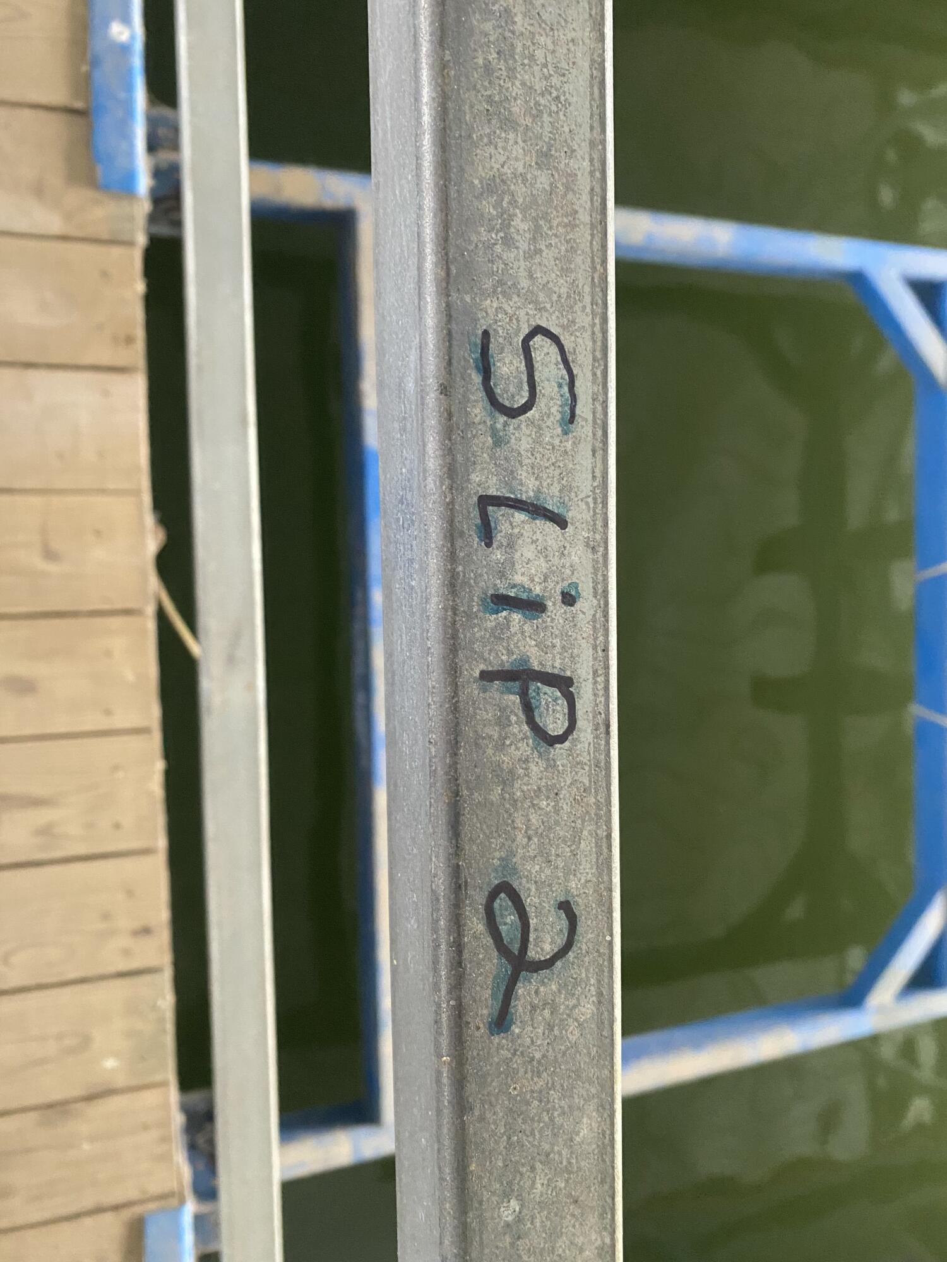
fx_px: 948
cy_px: 631
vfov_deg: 67.3
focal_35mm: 26
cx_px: 474
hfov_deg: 53.1
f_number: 1.8
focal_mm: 4.25
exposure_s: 1/54
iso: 500
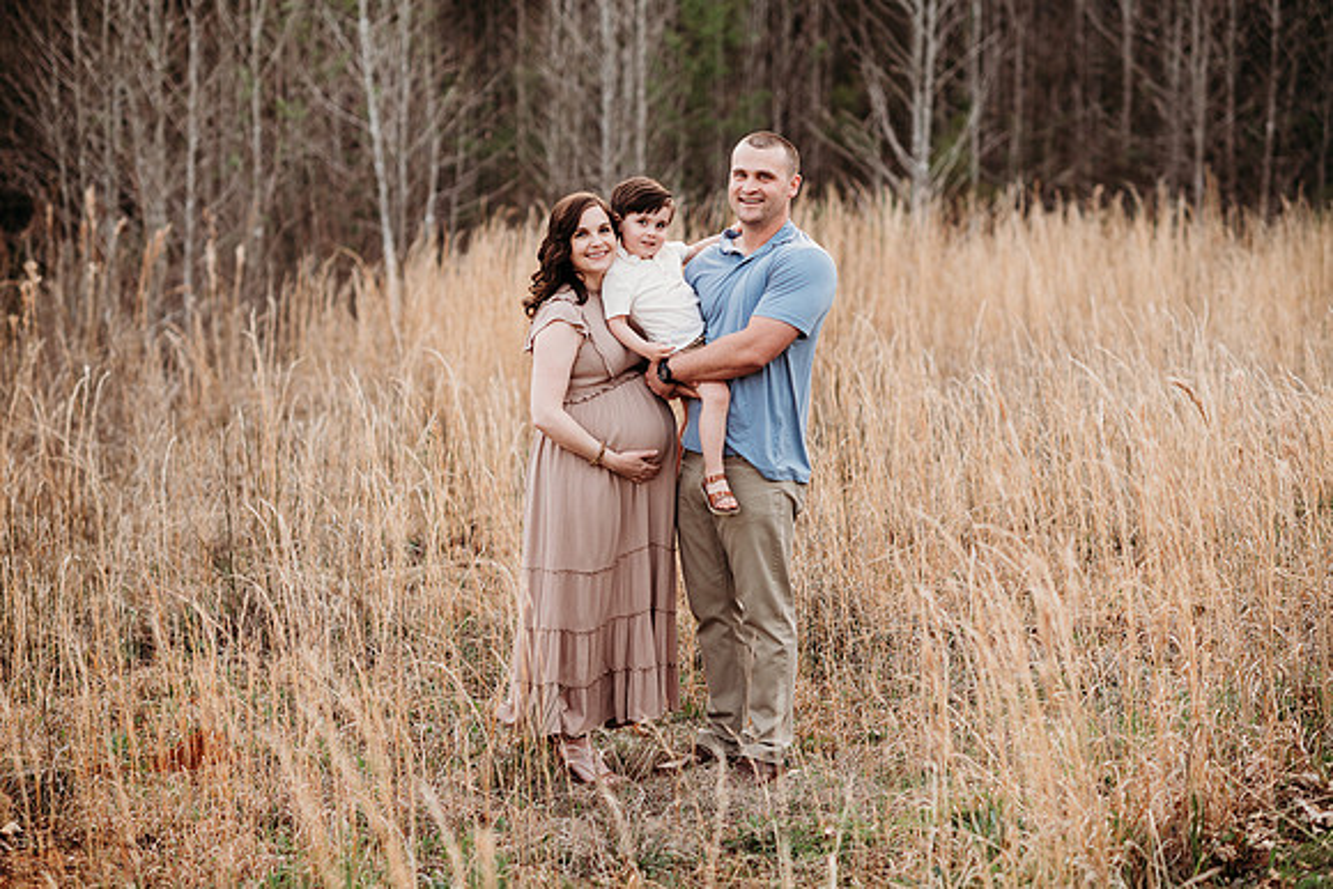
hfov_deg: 23.9
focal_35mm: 85
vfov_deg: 16.1
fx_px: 3148
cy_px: 444
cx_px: 666
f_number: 2.5
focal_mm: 85
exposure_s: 1/400
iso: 160
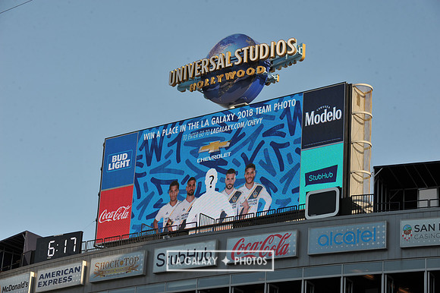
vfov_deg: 13.4
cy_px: 146
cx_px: 220
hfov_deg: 20.0
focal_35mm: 102
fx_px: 1246
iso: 200
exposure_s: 1/320
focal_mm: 102
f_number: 9
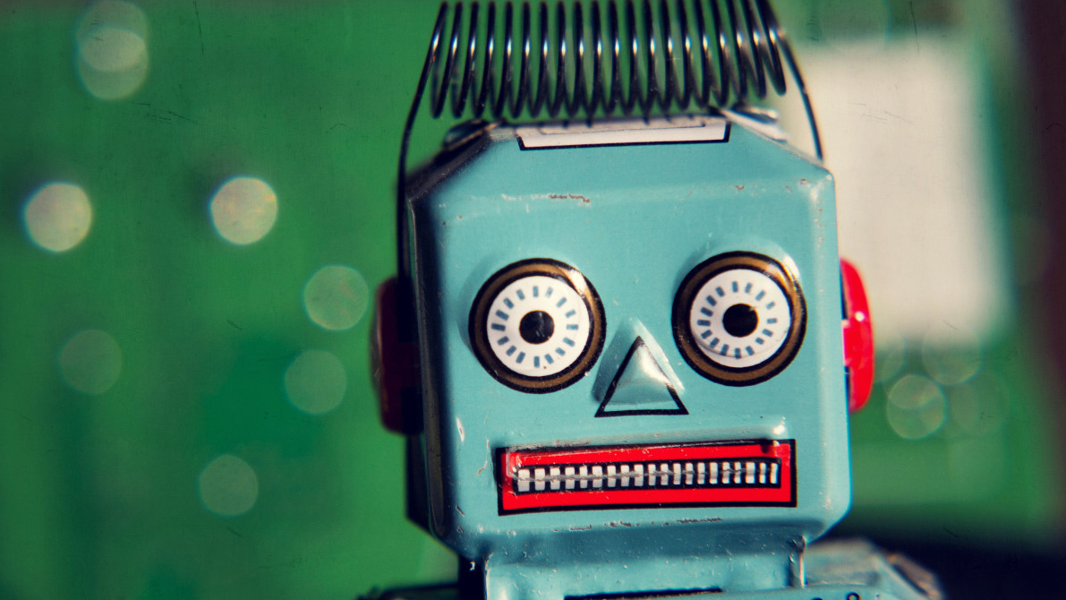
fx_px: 3803
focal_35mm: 135
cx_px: 536
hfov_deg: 16.0
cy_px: 329
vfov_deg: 9.0
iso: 125
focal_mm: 85
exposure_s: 1/60
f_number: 6.3
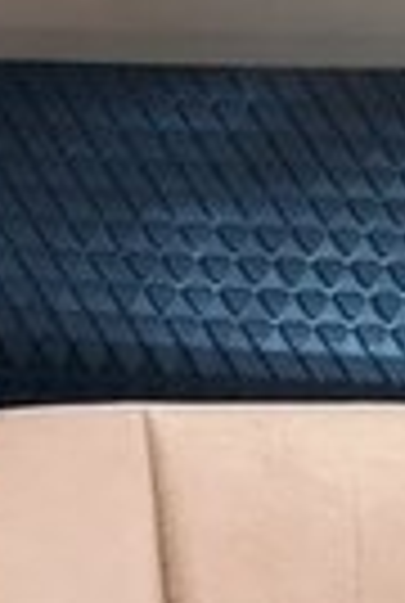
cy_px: -124
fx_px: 2317
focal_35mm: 138
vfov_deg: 14.4
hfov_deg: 8.9
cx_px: -598
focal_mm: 3.6
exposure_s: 1/33
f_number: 1.9
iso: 80
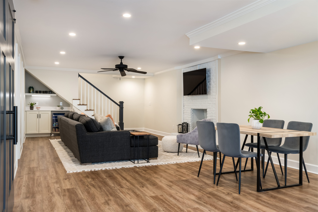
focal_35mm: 31
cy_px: 106
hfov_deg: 60.3
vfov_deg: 42.3
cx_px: 159
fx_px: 274
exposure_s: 1/1.67
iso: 400
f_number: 13
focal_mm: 31
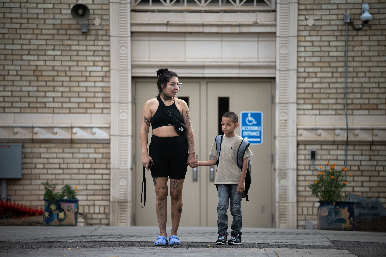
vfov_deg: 6.9
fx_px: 2143
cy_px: 128
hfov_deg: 10.3
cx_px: 193
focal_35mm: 200
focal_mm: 200
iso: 100
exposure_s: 1/500
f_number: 2.8
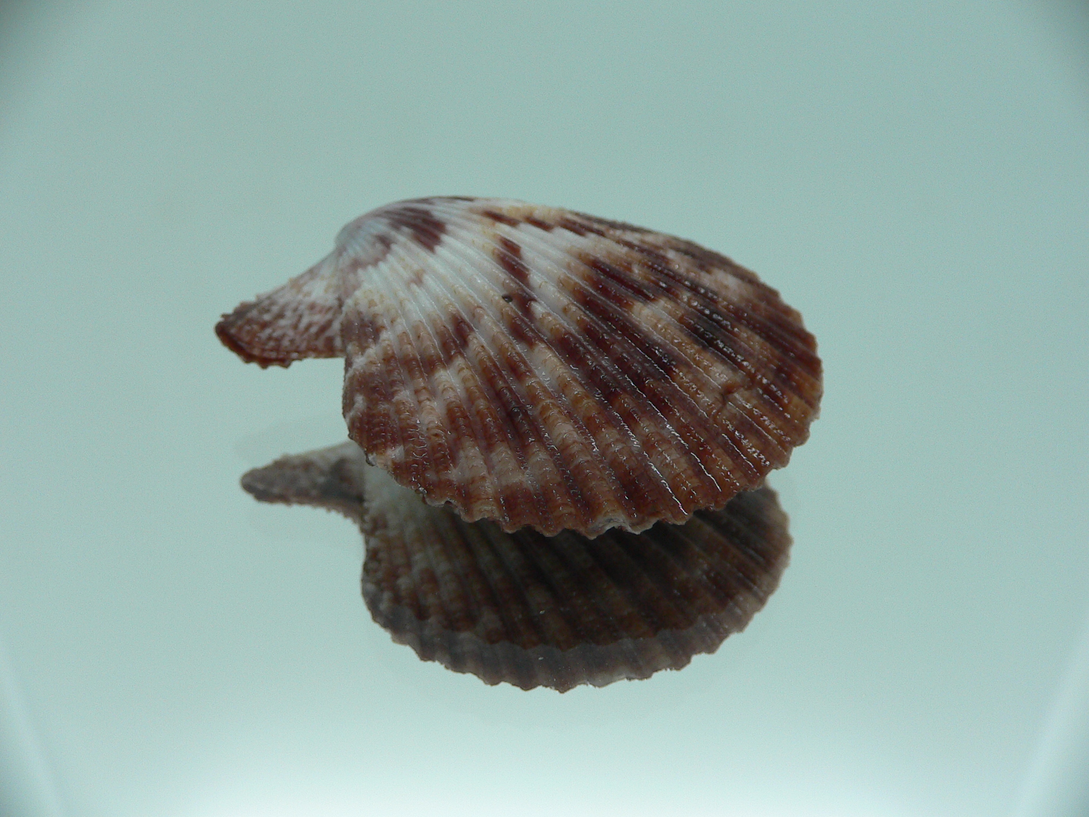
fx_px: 1101
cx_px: 544
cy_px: 408
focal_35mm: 35
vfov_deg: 40.7
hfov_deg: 52.6
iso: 100
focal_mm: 4.6
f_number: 2.8
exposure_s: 1/60
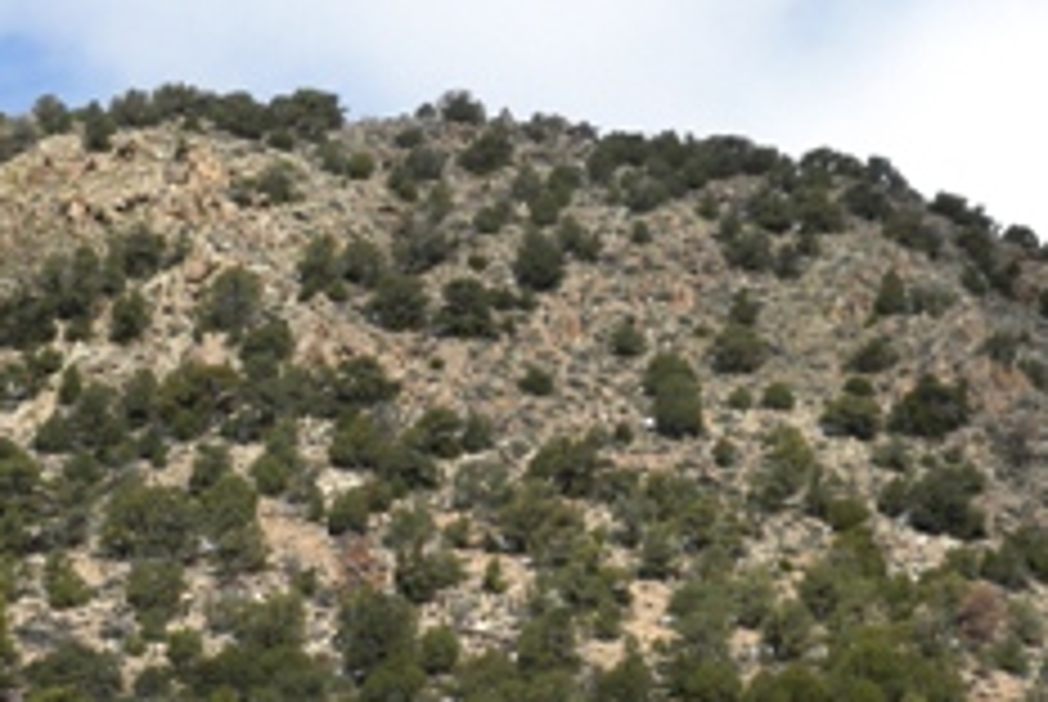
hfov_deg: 12.5
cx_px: 355
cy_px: 382
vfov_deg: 8.4
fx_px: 4780
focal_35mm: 164
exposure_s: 1/500
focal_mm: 16.3
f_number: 4.2
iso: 64
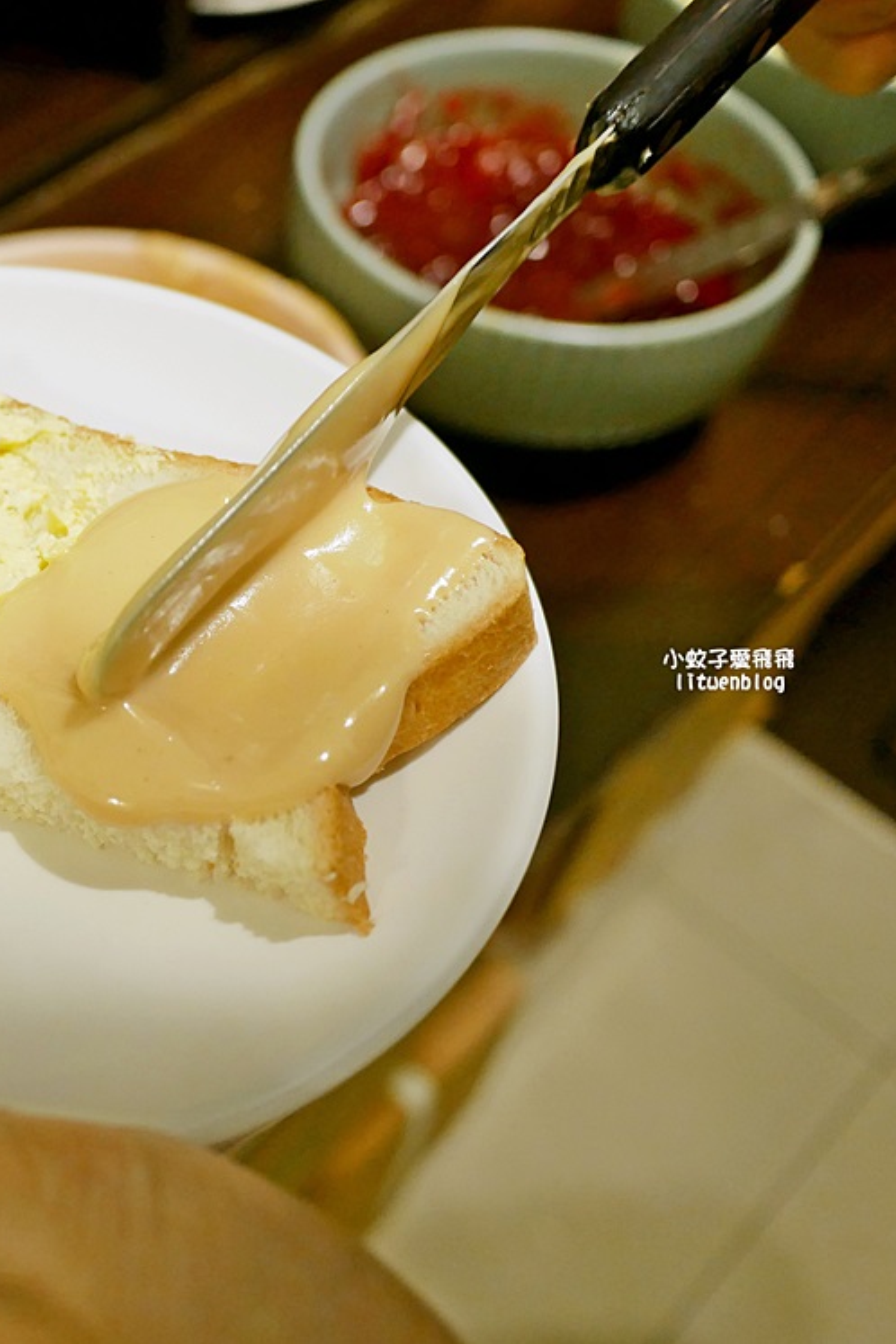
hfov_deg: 31.8
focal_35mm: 39
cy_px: 674
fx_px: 1456
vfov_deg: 49.6
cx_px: 14
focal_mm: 14
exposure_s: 1/60
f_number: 2.5
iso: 500
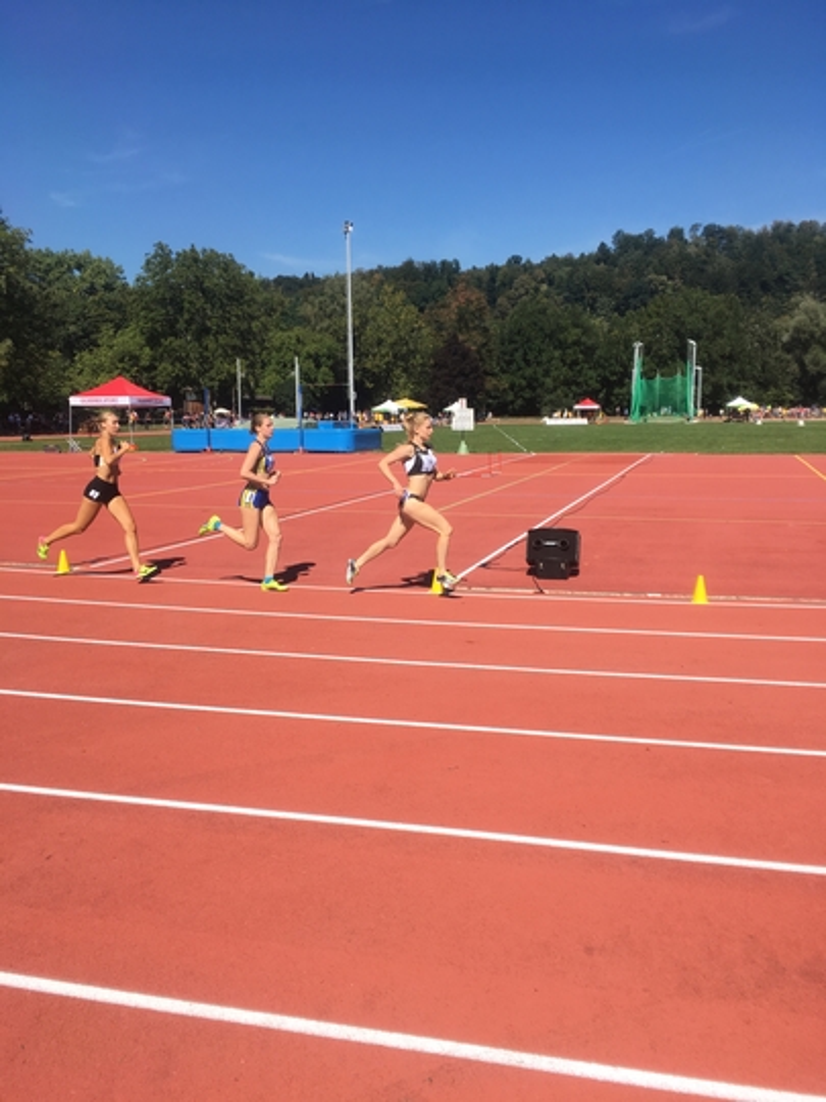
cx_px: 413
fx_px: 923
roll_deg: +0.9
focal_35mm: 29
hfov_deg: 48.2
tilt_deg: -9.9
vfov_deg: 61.7
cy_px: 551
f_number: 2.2
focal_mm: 4.15
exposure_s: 1/1508
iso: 25
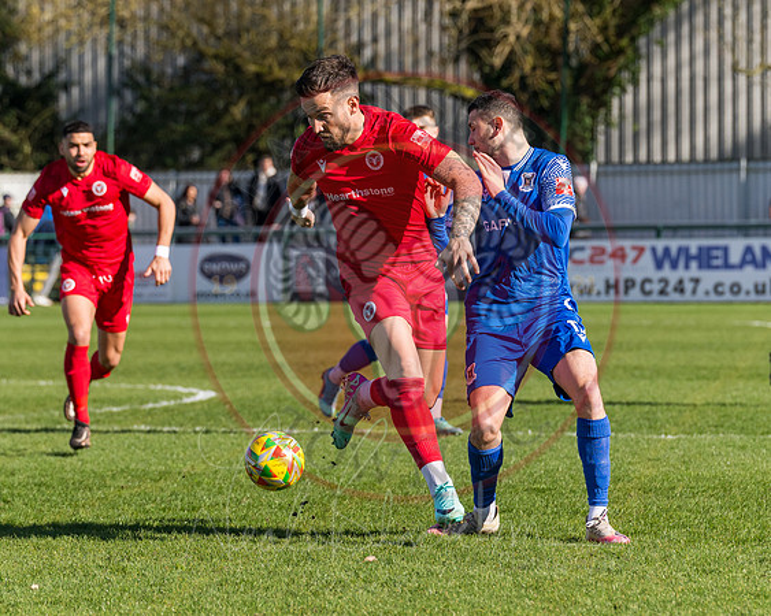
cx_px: 378
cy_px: 252
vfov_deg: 5.9
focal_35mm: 261
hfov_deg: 7.4
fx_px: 5943
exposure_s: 1/2500
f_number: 4
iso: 100
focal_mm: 120
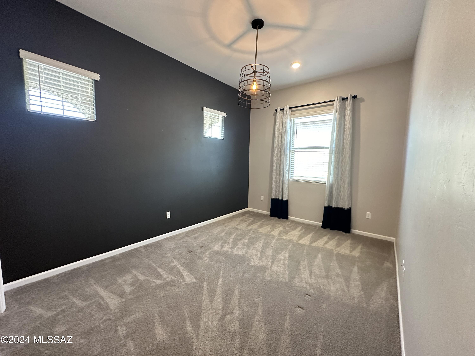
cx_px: 238
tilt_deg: -4.7
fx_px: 192
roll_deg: -1.4
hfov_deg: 102.1
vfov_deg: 85.7
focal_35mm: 14
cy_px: 178
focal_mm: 2.22
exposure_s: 1/60
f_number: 2.2
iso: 500
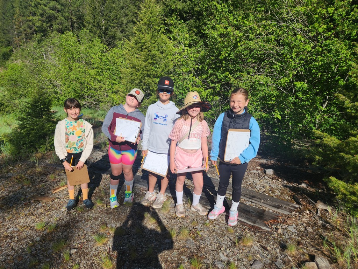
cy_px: 134
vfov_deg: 58.9
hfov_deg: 73.9
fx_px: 238
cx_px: 179
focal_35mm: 23
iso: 20
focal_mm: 5.4
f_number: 1.8
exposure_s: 1/2476
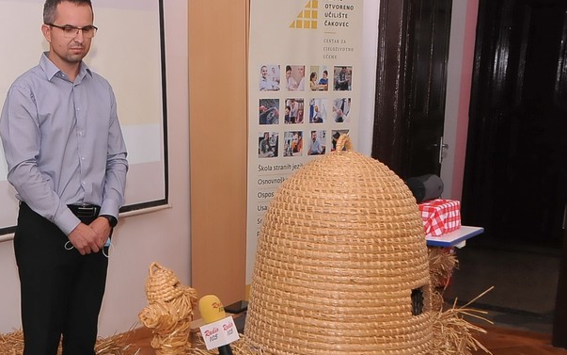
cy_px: 259
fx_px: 881
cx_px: 113
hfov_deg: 34.6
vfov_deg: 22.6
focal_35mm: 57
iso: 800
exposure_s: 1/60
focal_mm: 22
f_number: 7.1
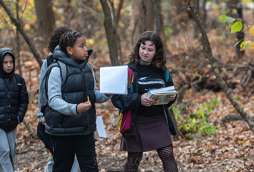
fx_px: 1502
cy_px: 90
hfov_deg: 9.7
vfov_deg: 6.6
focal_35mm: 212
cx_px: 134
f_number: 3.5
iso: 200
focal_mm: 145
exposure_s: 1/125
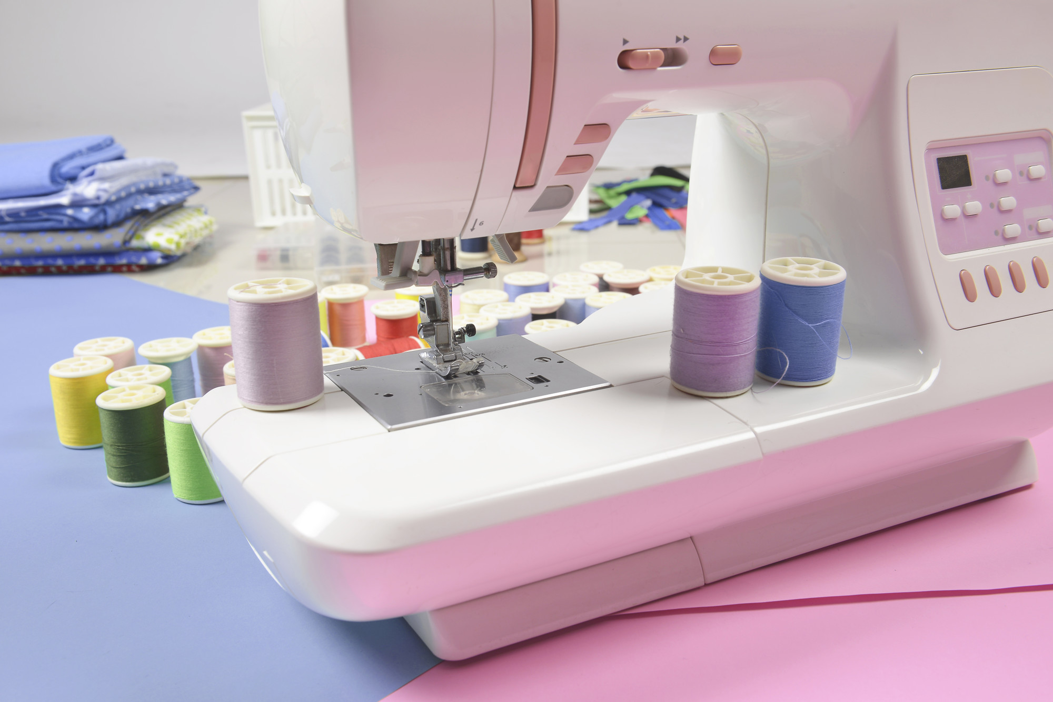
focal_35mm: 38
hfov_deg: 50.7
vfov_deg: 35.1
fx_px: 1112
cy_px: 351
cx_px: 526
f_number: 10
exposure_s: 1/160
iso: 200
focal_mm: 38
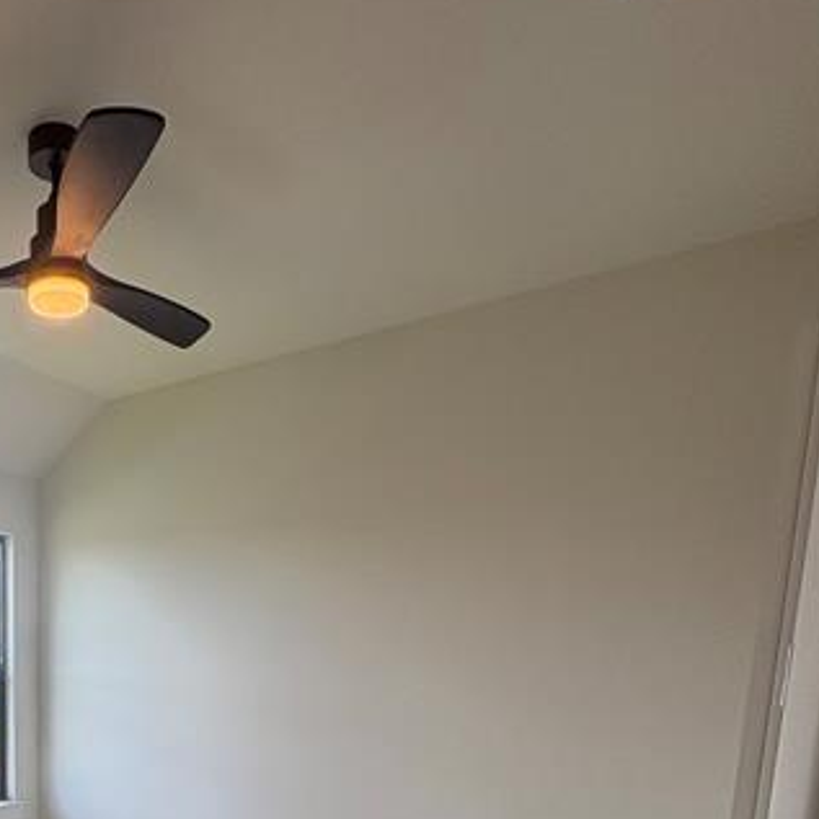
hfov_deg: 48.7
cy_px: 788
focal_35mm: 30
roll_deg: -0.8
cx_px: 93
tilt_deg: -8.7
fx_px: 803
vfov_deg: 46.7
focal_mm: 2.22
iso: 64
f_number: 2.2
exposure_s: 1/126
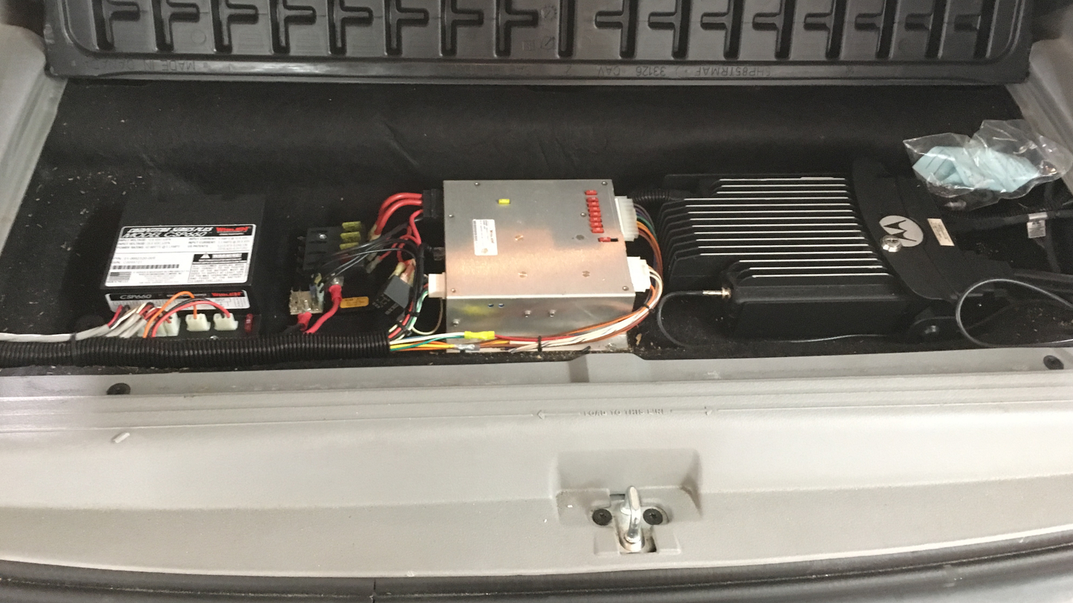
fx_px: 910
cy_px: 243
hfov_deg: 61.0
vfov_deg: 36.6
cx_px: 535
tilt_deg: -47.9
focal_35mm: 32
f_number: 2.2
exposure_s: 1/15
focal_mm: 4.15
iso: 250
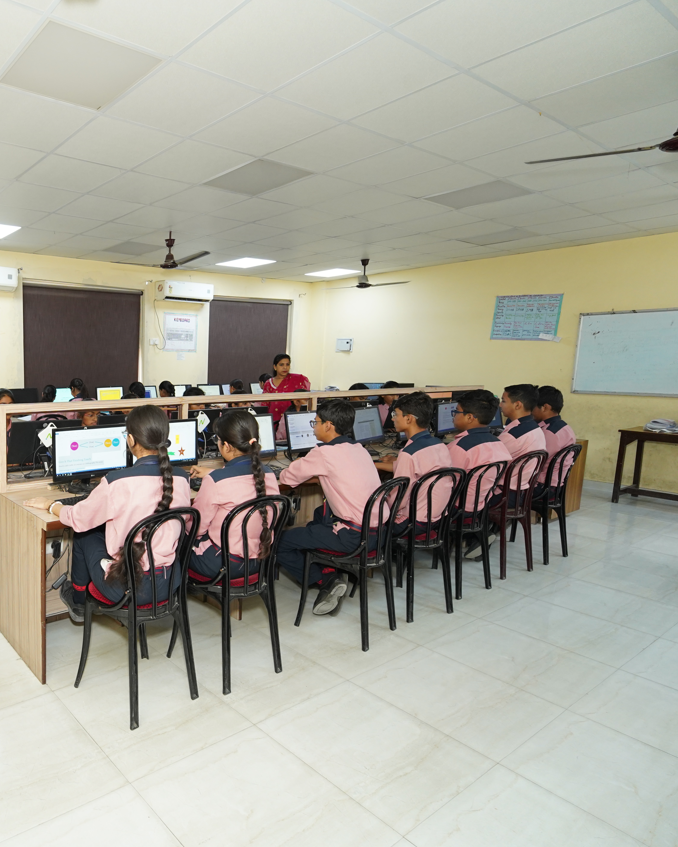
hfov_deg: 59.3
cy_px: 430
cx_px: 84
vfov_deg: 80.4
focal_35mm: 20
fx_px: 502
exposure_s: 1/125
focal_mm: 14
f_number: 4
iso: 2000
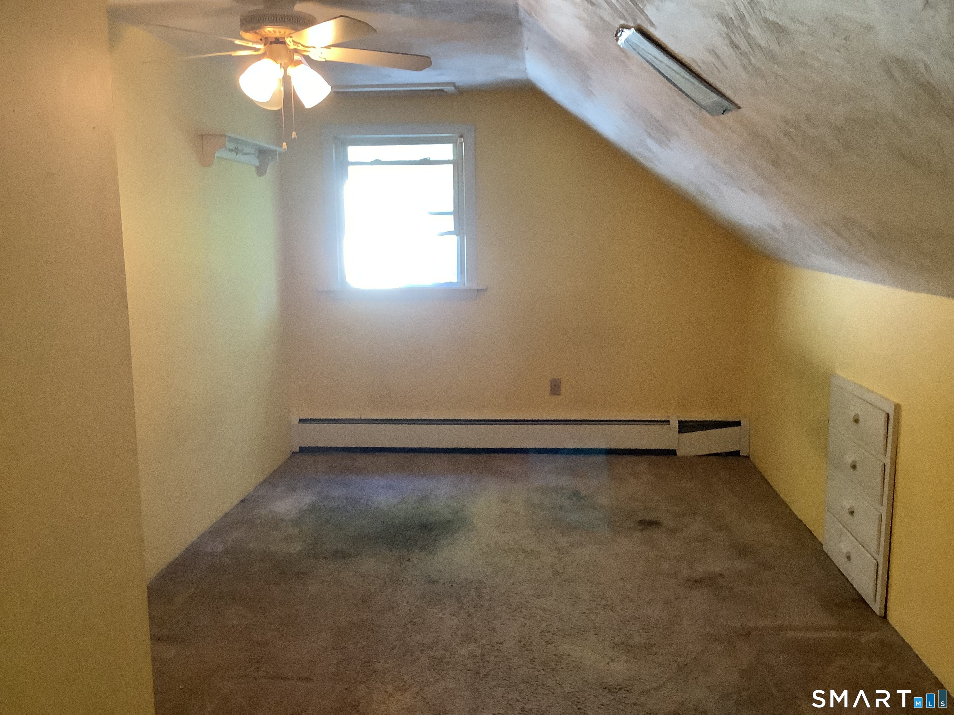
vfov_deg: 45.4
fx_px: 854
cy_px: 358
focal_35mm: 31
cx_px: 477
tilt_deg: -8.8
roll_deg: +0.9
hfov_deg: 58.4
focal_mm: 3.3
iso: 320
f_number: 2.4
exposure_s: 1/40
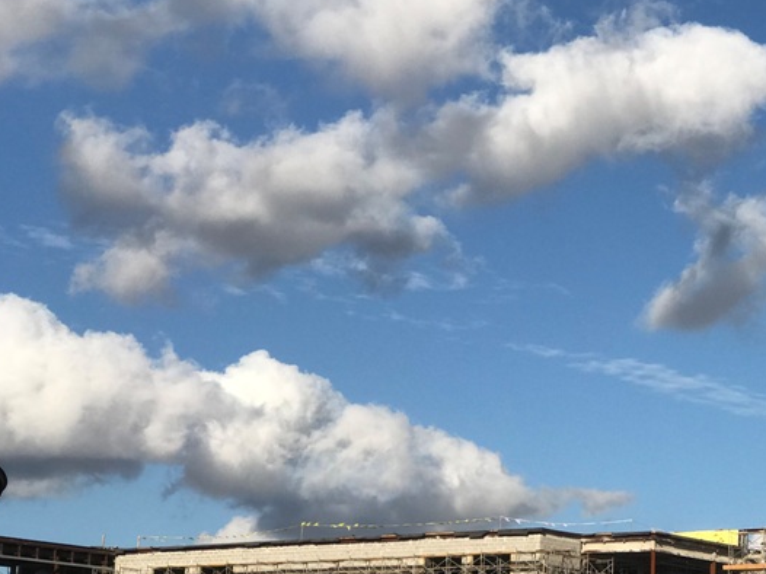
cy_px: 459
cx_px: 728
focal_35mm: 111
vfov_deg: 13.3
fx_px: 2455
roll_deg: -1.5
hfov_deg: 17.4
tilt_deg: +7.2
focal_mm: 6.6
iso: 20
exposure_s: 1/1546
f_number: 2.8
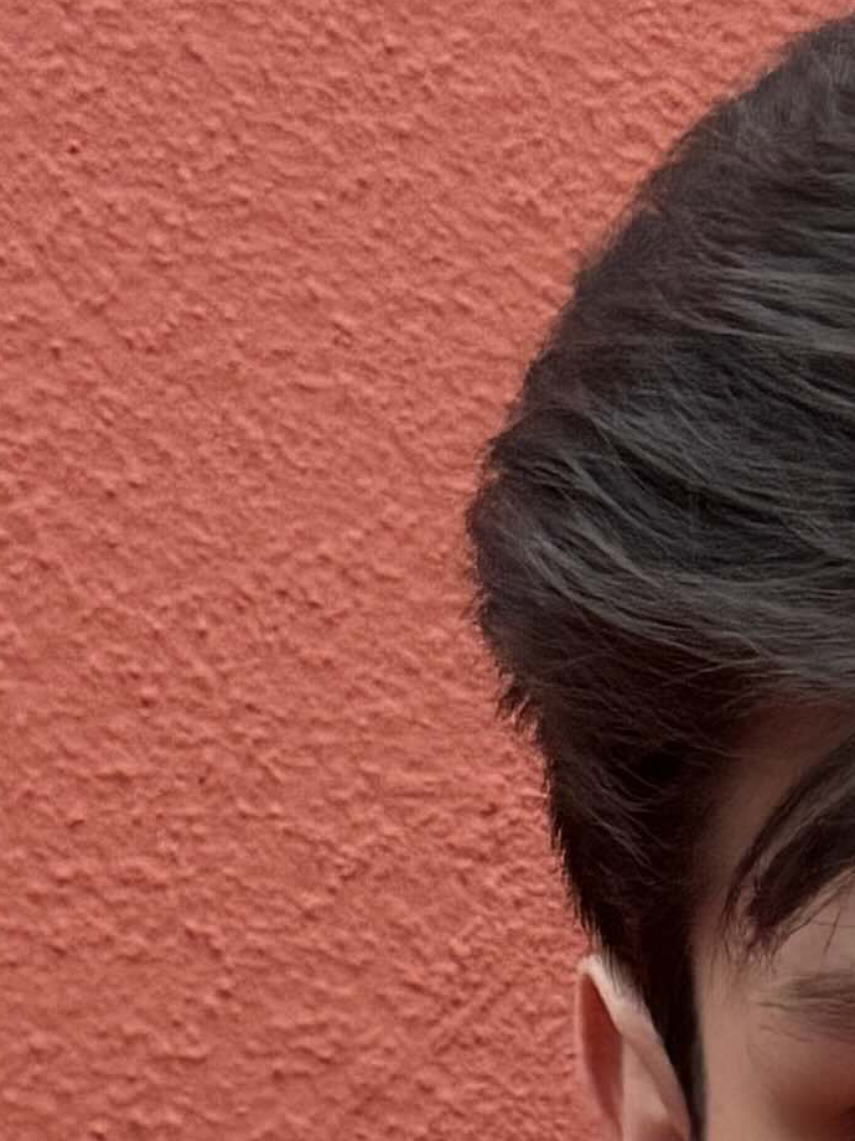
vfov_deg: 10.1
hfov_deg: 9.7
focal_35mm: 149
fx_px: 4907
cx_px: 1155
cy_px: 3316
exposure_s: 1/60
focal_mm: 6.76
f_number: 1.78
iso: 640
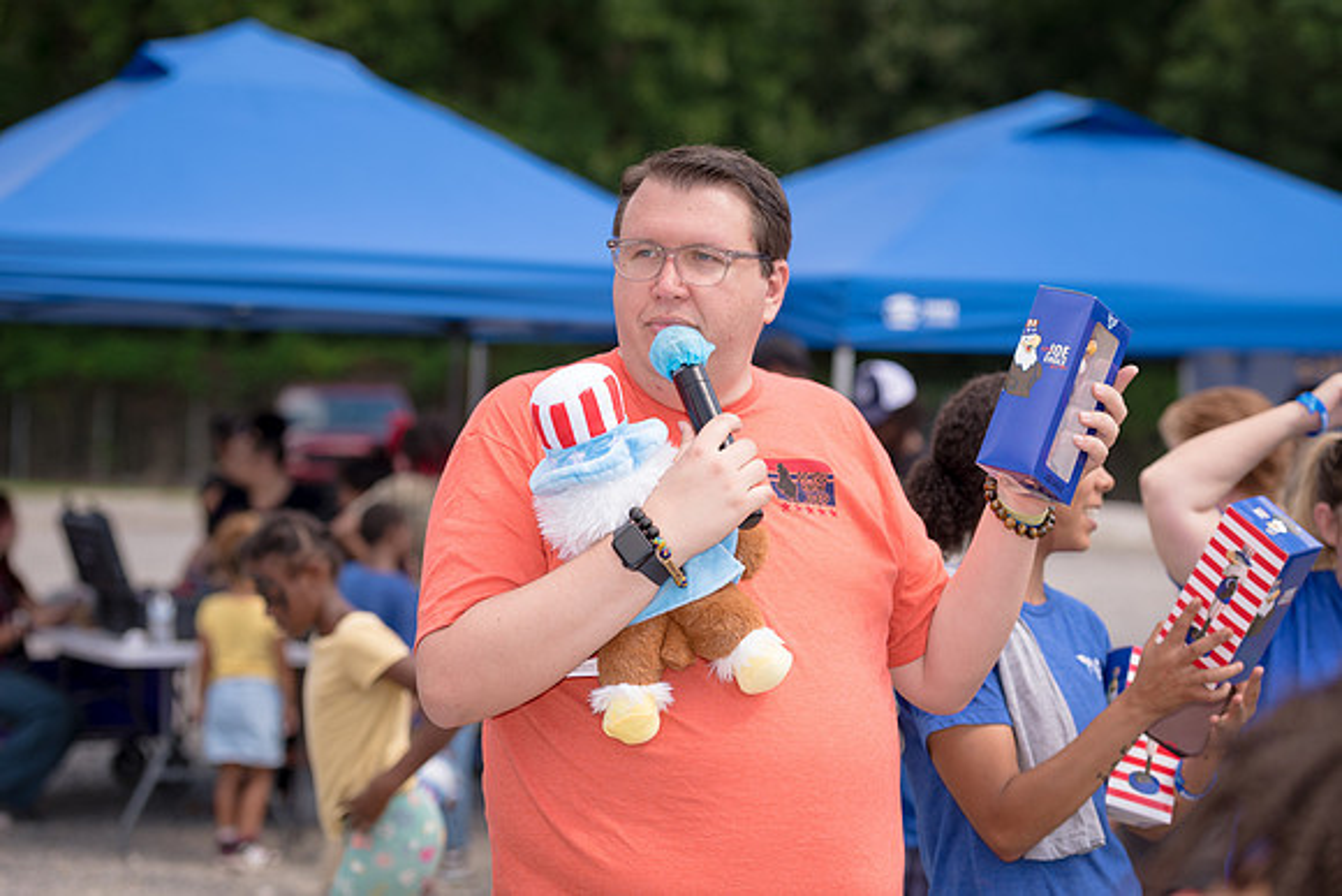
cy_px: 448
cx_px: 671
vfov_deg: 13.4
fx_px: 3803
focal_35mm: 102
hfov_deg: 20.0
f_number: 4
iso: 160
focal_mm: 102
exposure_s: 1/800
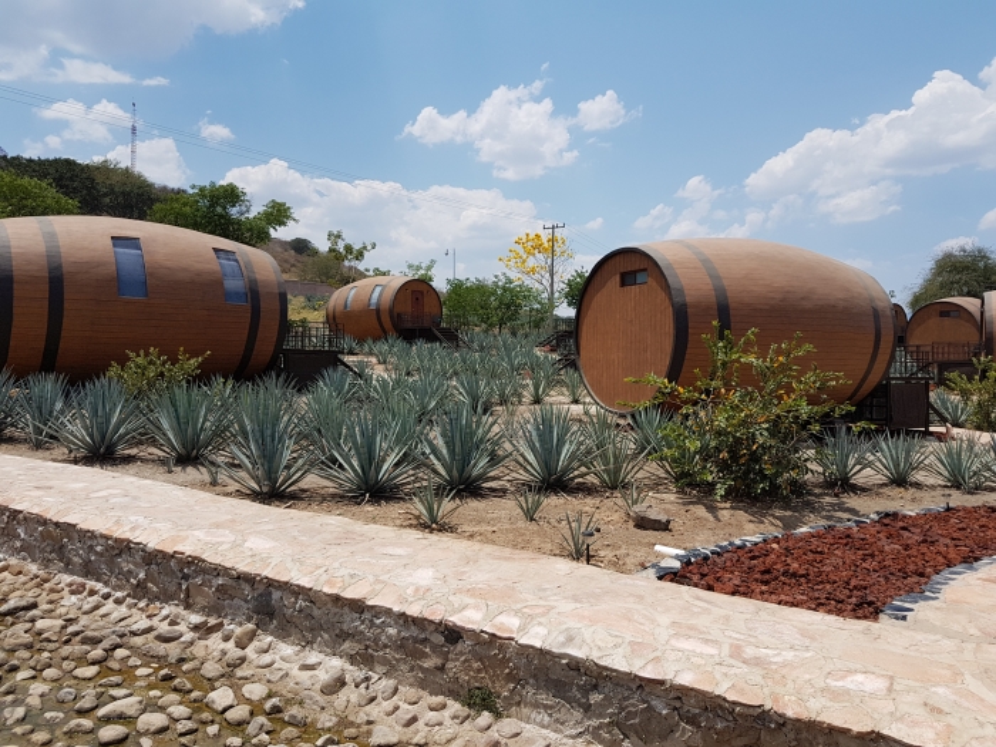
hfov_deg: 67.3
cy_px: 374
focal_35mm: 26
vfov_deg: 53.1
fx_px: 748
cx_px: 498
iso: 40
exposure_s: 1/3152
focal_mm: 4.2
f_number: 1.7
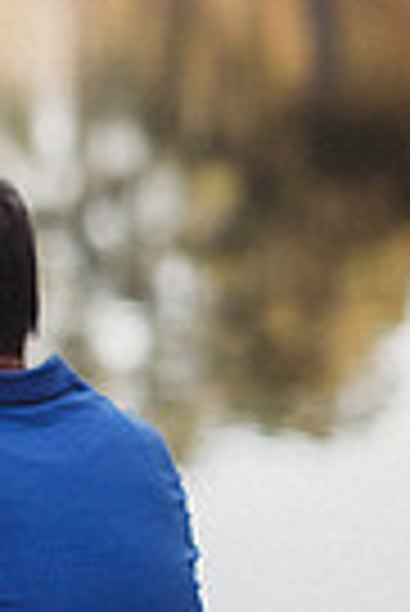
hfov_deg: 3.7
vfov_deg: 5.6
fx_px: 6236
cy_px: 263
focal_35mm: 366
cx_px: -862
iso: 100
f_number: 2.8
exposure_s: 1/500
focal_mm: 85
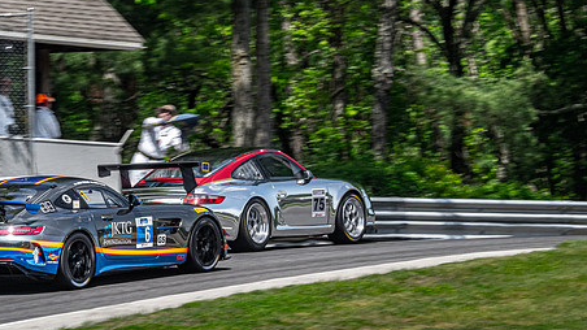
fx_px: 9166
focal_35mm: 589
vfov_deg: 2.1
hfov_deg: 3.7
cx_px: 239
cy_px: 176
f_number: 13
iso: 400
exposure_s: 1/320
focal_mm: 210
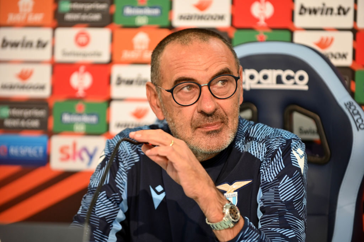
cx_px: 182
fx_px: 2021
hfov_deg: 10.3
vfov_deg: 6.9
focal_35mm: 200
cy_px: 121
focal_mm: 200
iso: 1000
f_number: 4
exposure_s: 1/125
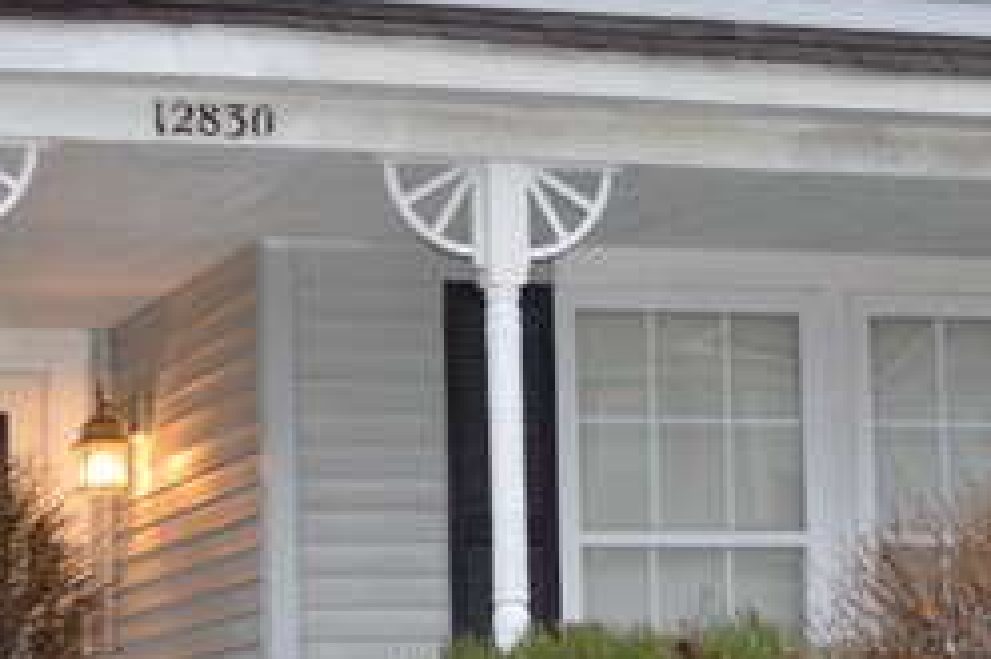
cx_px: 575
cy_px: 335
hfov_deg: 17.6
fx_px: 3191
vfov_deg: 11.8
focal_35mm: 116
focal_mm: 24
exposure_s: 1/60
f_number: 4
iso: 400
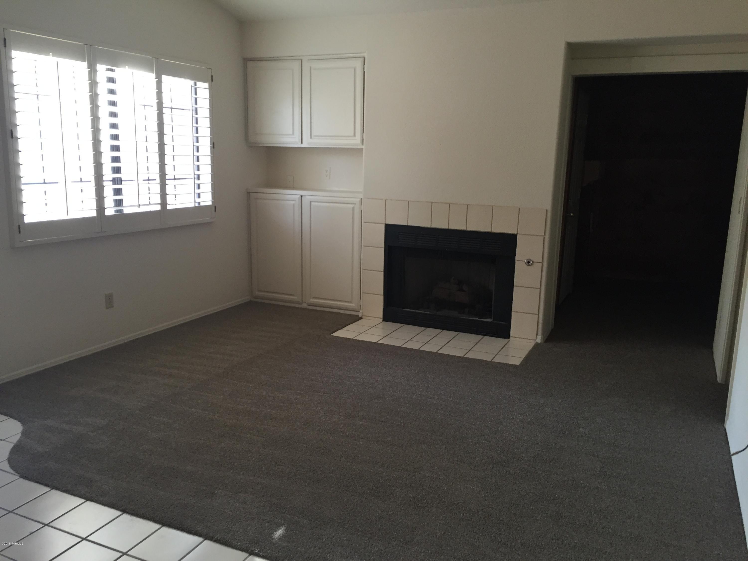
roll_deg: -1.7
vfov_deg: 48.2
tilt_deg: -11.7
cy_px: 280
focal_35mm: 29
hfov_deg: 61.7
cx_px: 374
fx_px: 627
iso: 50
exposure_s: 1/30
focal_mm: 4.15
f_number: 2.2
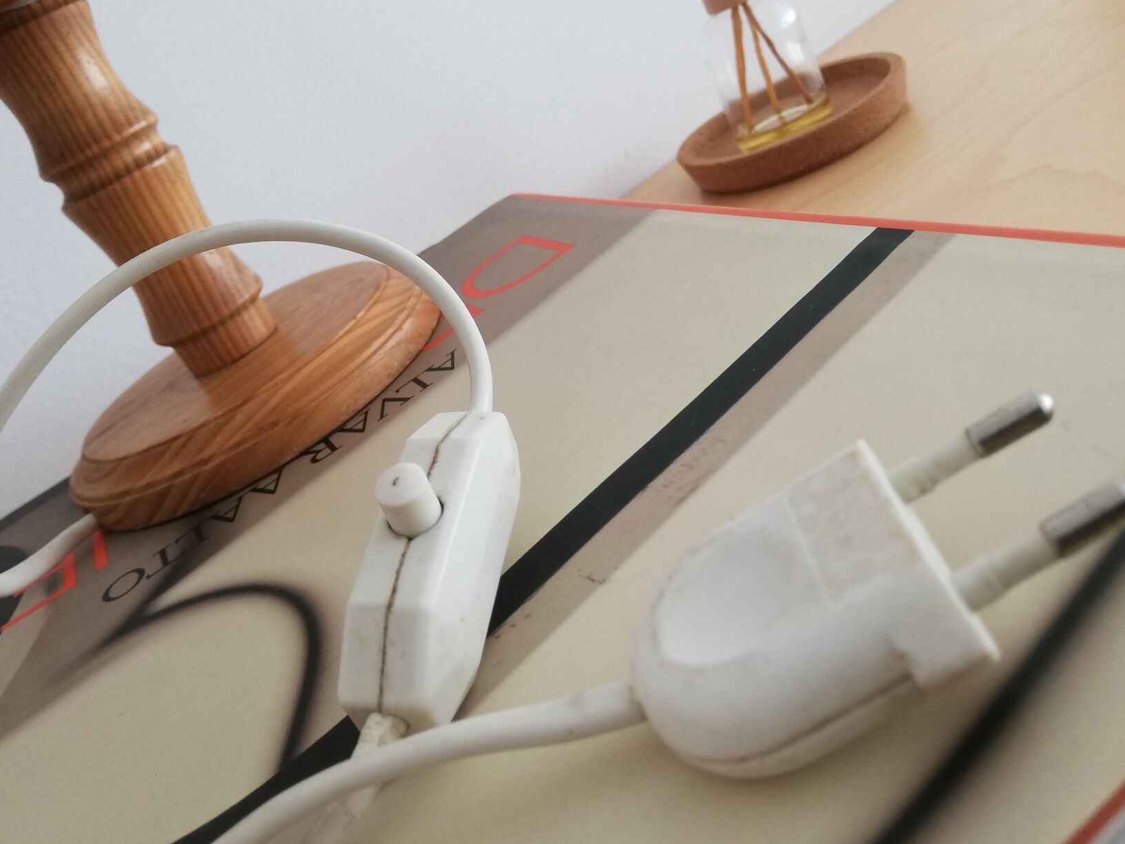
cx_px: 564
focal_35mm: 32
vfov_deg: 44.0
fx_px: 1040
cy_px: 361
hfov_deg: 56.8
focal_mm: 3.81
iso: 80
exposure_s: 1/50
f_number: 2.2
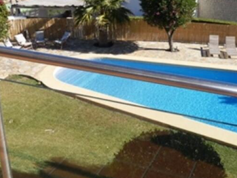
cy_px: 41
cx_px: 169
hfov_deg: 38.9
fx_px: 329
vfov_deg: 29.7
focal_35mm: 48
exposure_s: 1/1000
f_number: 3.5
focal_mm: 3.6
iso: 80
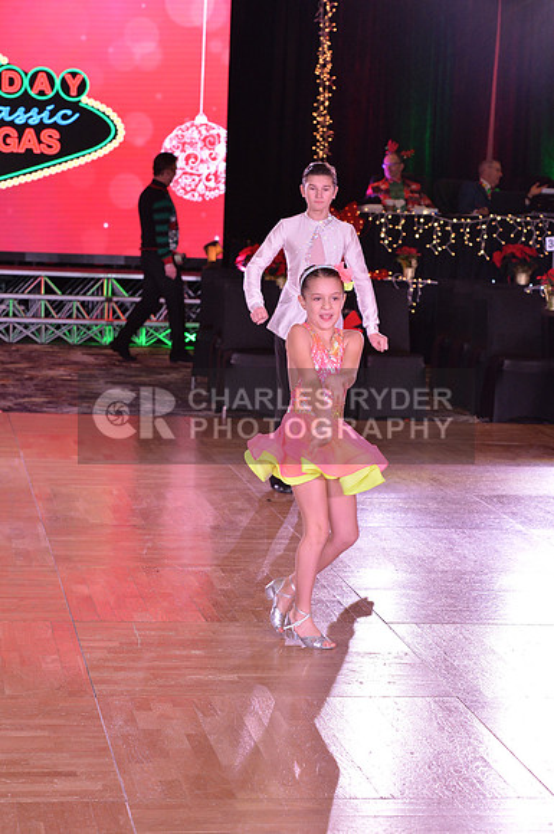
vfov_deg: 20.4
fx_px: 2315
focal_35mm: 100
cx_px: 277
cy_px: 417
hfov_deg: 13.6
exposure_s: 1/250
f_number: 6.3
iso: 2000
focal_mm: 100
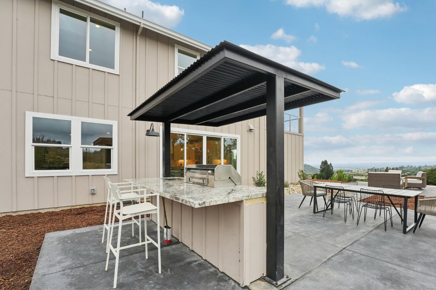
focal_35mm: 16
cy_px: 155
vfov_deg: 73.6
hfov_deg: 96.6
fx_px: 194
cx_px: 235
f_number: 8
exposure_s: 1/320
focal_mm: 14
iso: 640
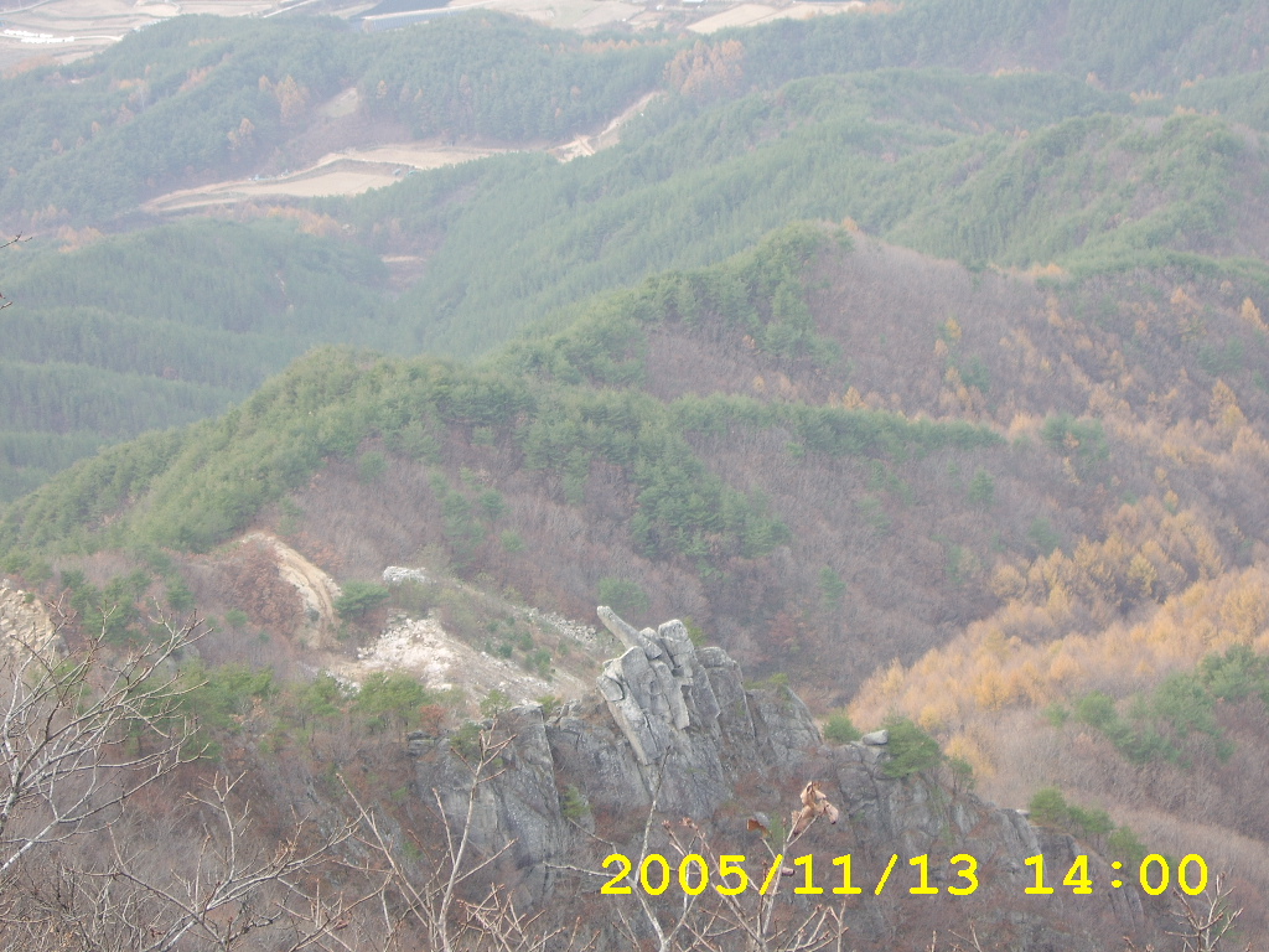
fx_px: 3189
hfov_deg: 22.5
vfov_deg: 17.0
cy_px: 476
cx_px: 634
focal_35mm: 87
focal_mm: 22.74
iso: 50
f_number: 4.9
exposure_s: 1/42
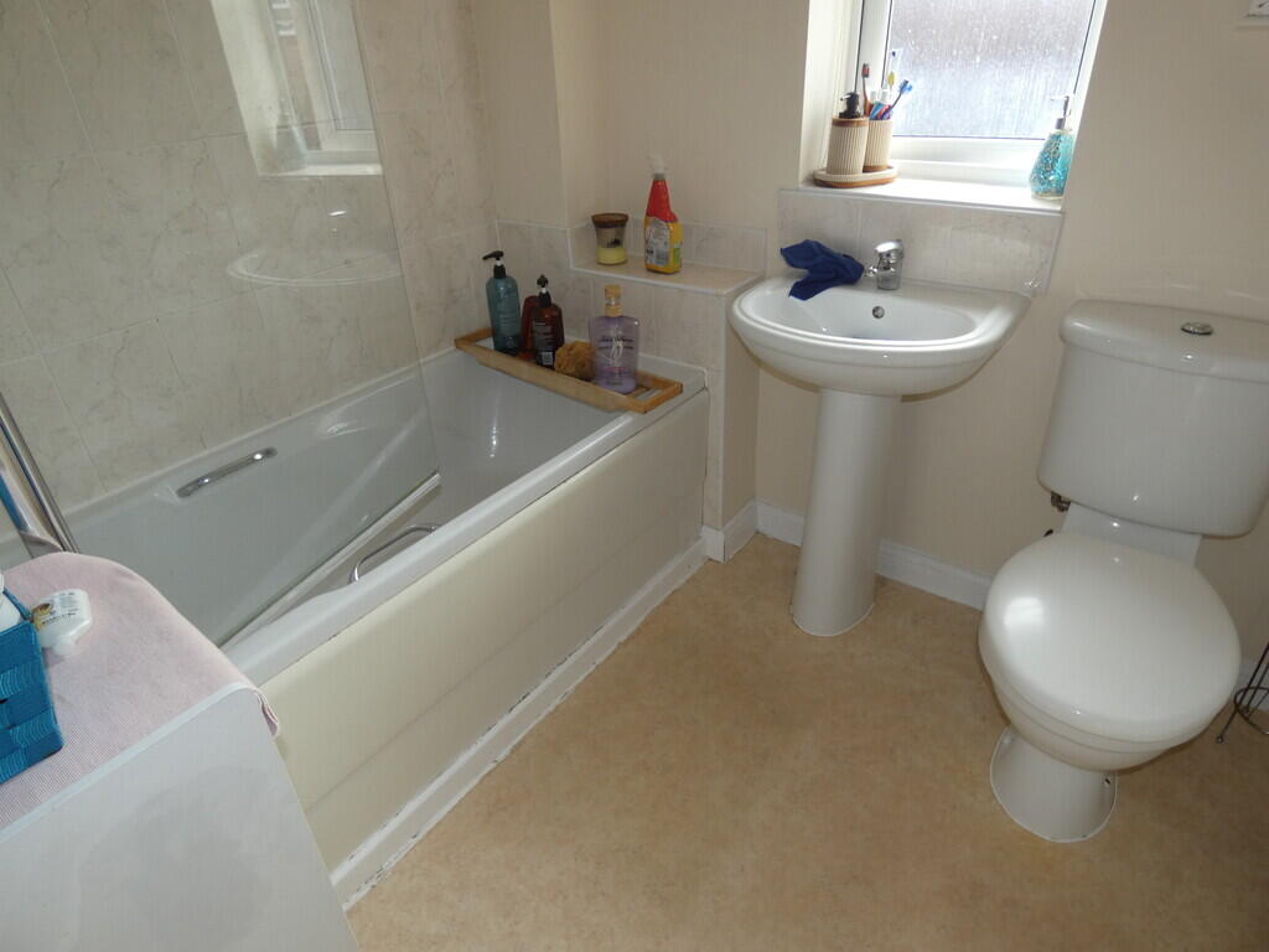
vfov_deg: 66.0
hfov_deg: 81.7
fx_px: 733
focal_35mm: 20
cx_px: 634
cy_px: 476
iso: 80
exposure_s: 1/60
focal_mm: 3.6
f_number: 2.8
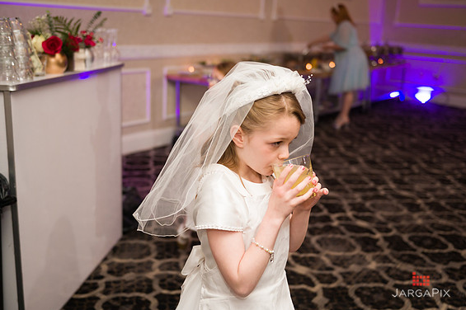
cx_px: 232
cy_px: 156
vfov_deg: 34.2
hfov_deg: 49.6
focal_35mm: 39
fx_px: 505
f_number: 3.2
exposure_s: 1/200
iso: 1250
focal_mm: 38
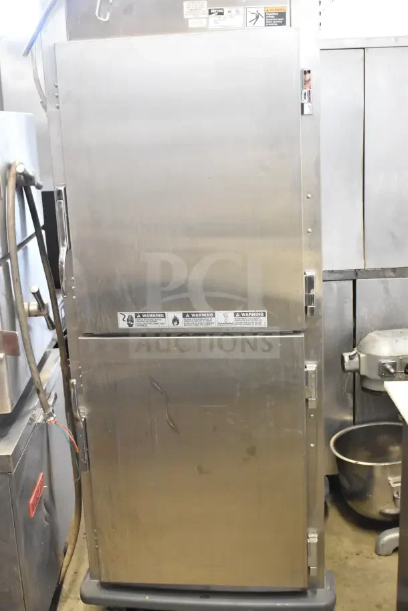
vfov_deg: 43.6
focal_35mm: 45
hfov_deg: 29.9
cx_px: 204
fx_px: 765
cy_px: 306
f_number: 4.2
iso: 6400
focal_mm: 30
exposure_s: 1/80
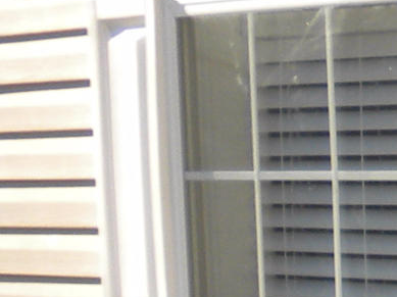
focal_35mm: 254
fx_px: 2910
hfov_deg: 6.8
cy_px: 622
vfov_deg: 5.7
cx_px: 1345
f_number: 3.5
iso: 64
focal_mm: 6.6
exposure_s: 1/246
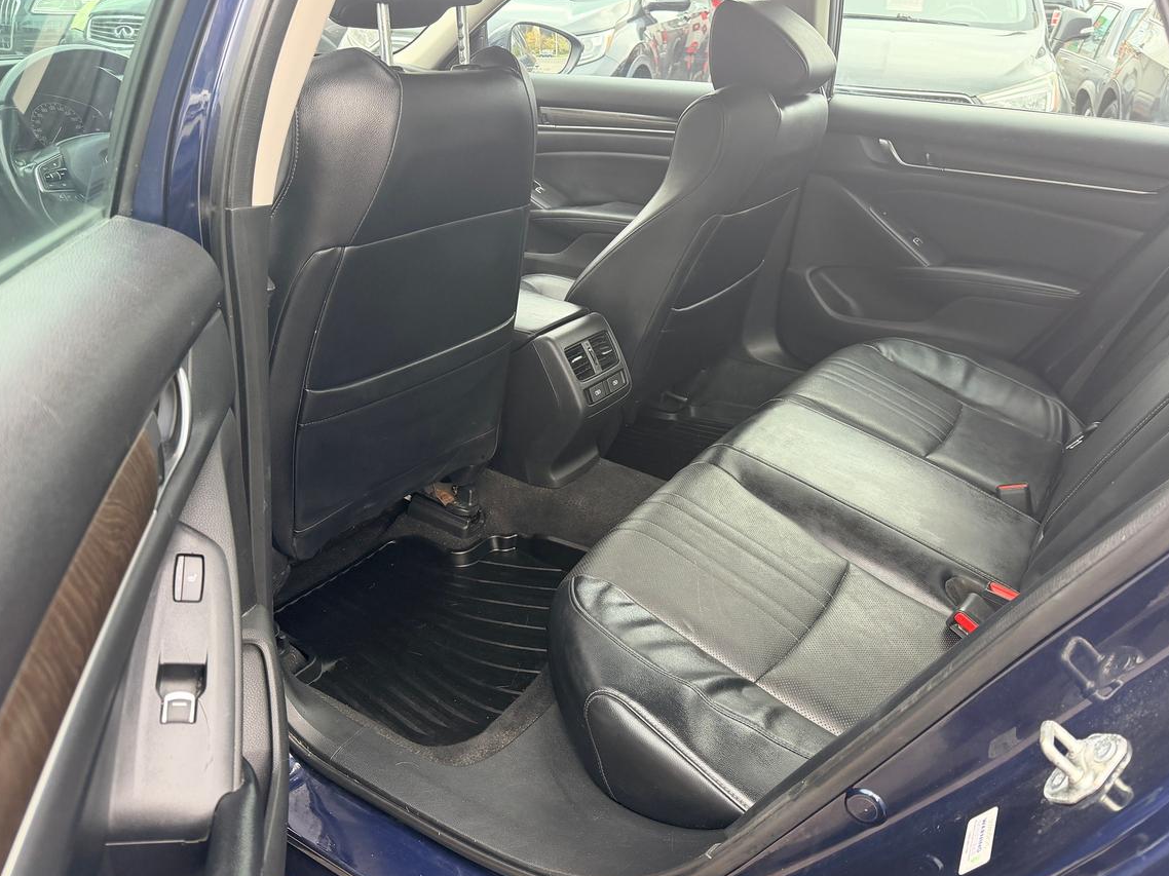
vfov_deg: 51.3
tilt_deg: -26.4
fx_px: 912
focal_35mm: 27
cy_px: 424
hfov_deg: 65.1
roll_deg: -3.4
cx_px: 650
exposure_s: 1/215
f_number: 1.78
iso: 200
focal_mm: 6.76
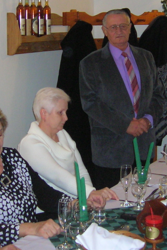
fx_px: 578
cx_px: 92
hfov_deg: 16.4
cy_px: 92
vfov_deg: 24.4
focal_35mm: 83
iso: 131
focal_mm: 5.7
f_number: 2.9
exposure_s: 1/60.1
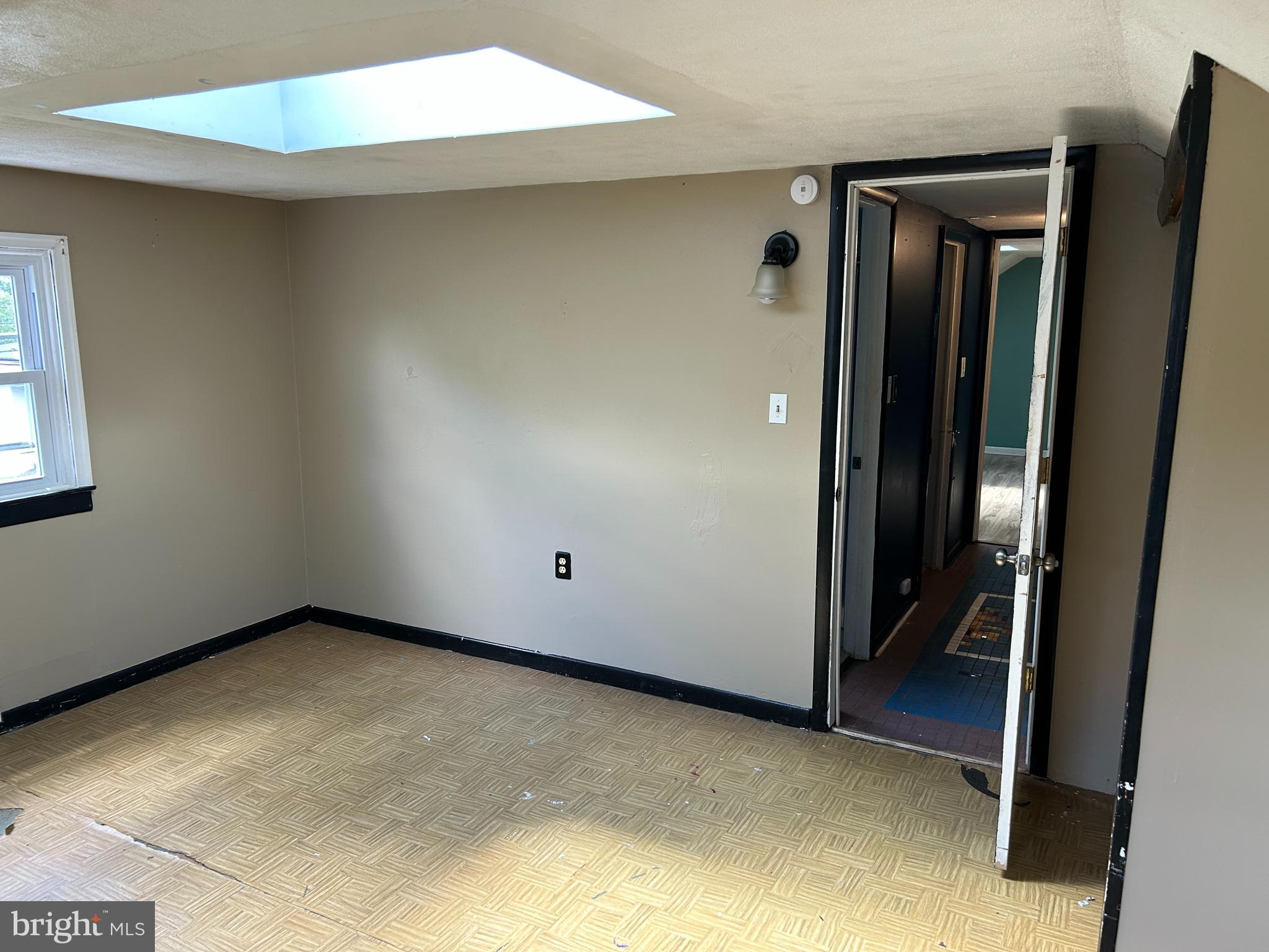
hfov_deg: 67.3
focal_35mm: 26
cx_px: 634
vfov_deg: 53.1
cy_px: 476
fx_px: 953
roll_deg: +0.1
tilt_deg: -10.1
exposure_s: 1/121
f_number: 1.5
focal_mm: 5.7
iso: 100
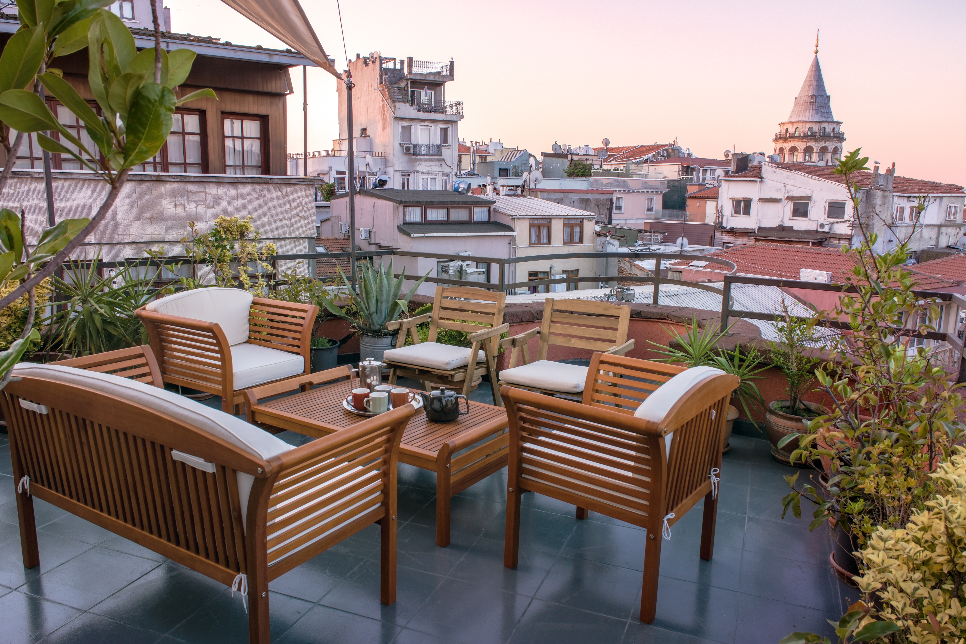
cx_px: 483
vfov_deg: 47.9
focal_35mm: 27
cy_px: 322
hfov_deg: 67.4
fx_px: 724
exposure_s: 1/15
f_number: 10
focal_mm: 18
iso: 125
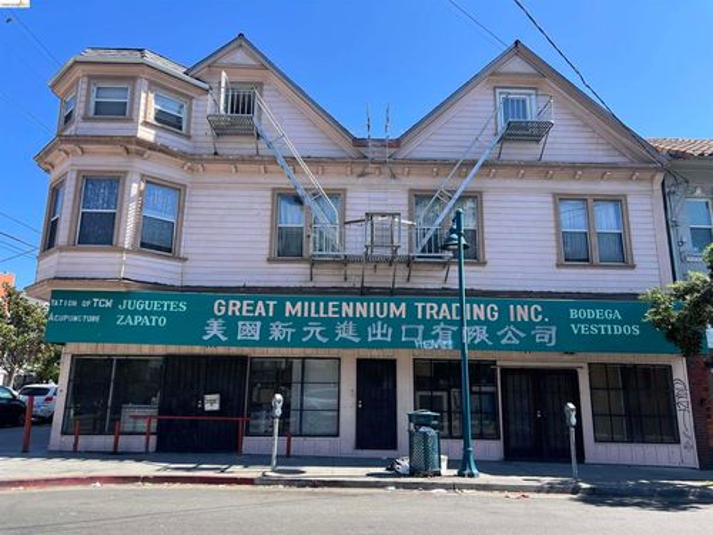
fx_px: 536
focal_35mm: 26
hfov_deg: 67.3
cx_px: 356
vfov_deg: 53.1
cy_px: 268
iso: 50
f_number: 1.5
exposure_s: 1/1344
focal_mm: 5.7
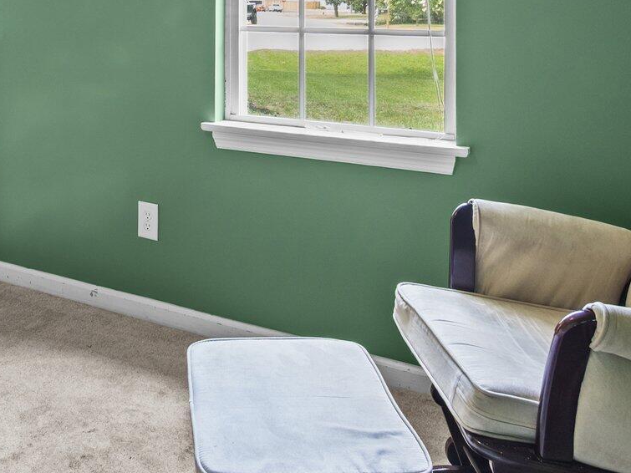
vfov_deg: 34.5
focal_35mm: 38
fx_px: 693
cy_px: 5
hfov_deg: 47.6
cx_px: 176
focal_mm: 7
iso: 200
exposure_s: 1
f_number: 5.6
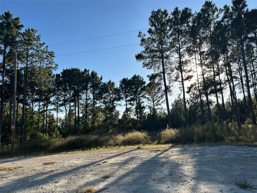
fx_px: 193
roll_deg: +3.9
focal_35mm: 26
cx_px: 128
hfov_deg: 67.3
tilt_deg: +10.1
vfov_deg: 53.1
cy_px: 96
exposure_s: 1/3704
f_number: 1.5
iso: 50
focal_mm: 5.7
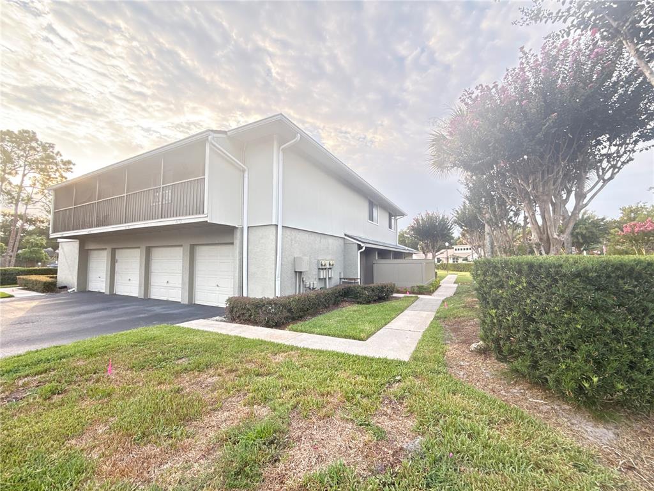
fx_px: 265
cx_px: 327
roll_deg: +0.1
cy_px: 246
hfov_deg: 102.1
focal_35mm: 14
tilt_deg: +4.3
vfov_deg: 85.7
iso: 100
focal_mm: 2.22
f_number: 2.2
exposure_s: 1/99
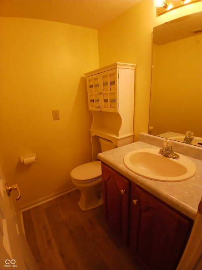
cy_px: 135
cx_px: 101
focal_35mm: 17
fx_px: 132
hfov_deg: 74.7
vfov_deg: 91.0
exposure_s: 1/40
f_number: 2.2
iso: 80
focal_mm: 1.4
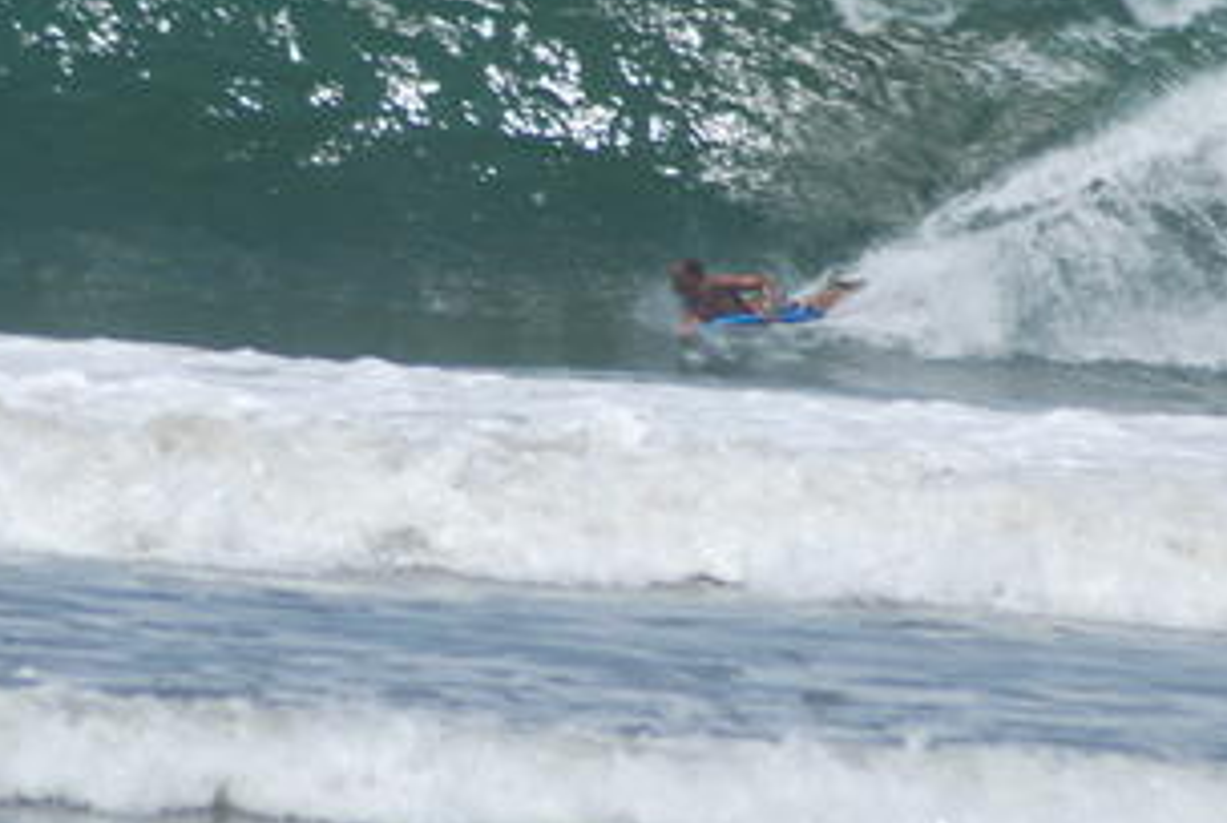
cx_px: 484
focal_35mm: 815
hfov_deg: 2.5
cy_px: 260
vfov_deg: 1.7
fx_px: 27832
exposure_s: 1/640
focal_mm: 300
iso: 100
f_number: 5.6
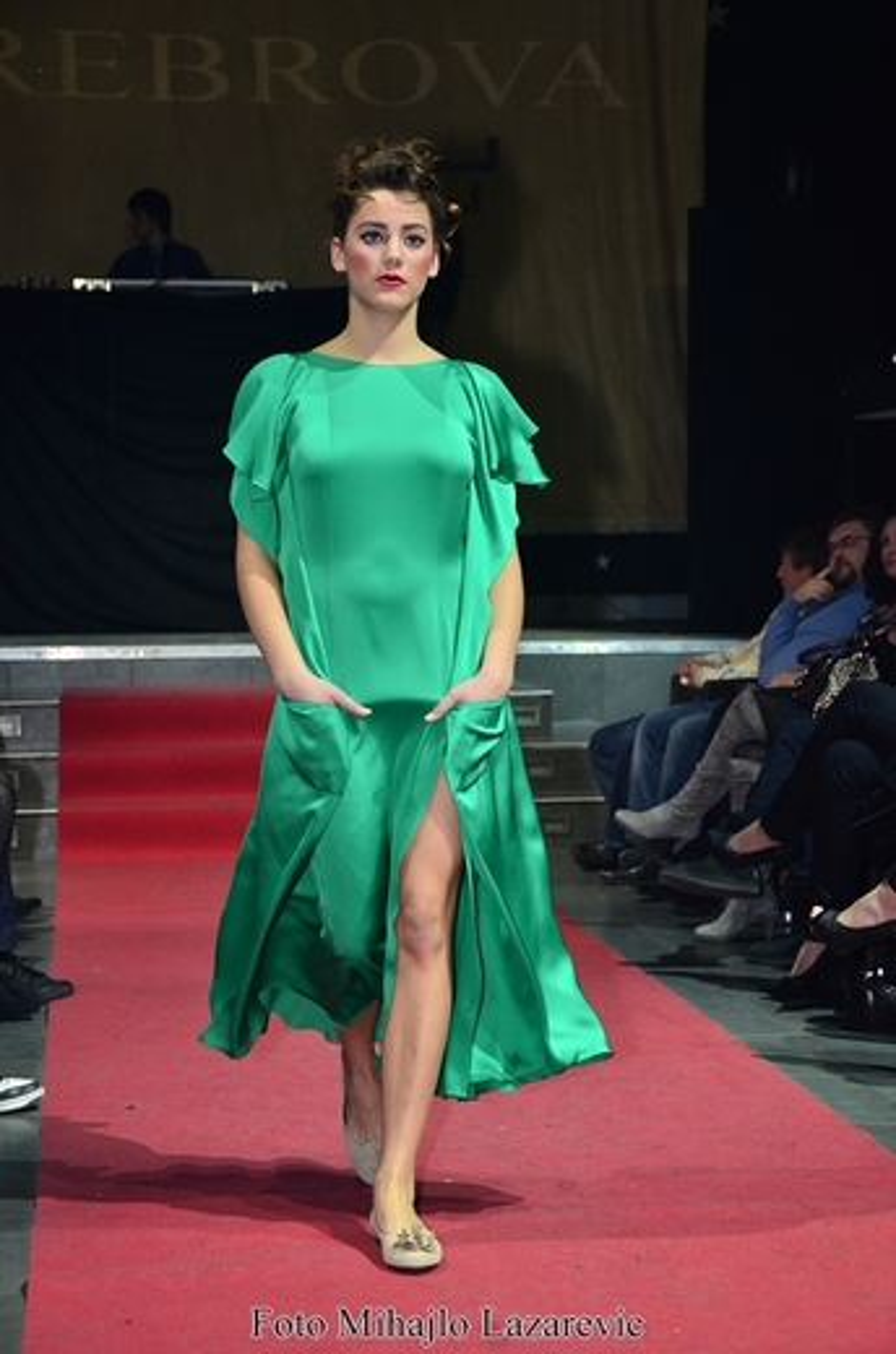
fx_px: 2927
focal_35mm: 78
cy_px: 677
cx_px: 448
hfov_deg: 17.4
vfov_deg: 26.1
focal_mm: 52
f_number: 5
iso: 800
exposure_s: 1/125
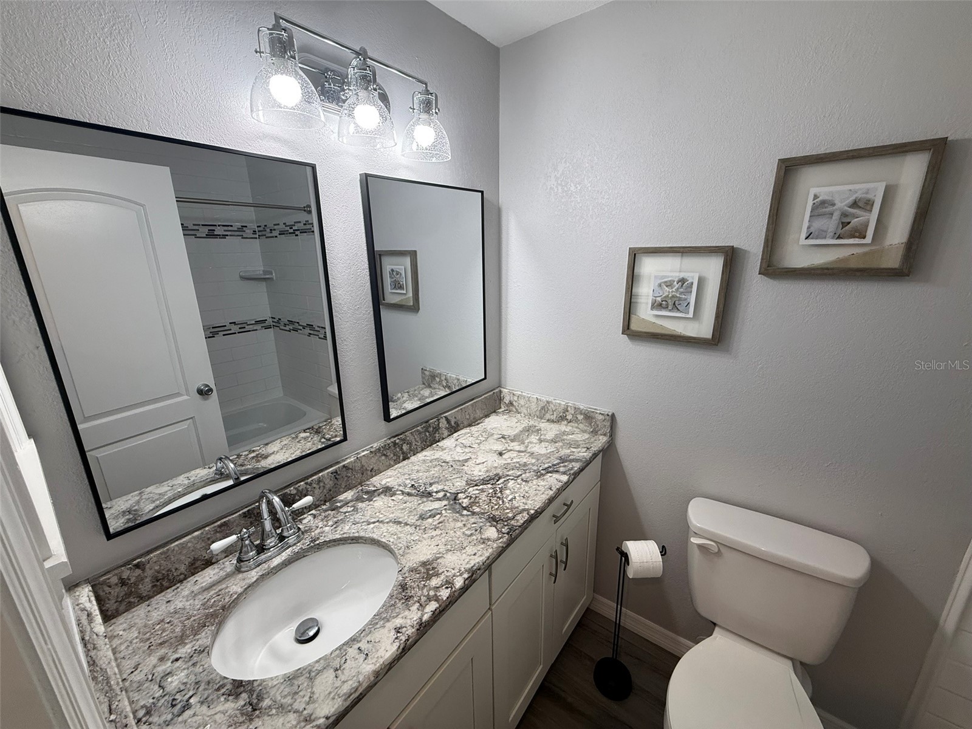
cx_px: 486
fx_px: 393
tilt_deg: -16.2
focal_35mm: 14
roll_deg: +0.4
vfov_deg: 85.7
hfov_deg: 102.1
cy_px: 364
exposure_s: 1/120
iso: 100
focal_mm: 2.22
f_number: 2.2
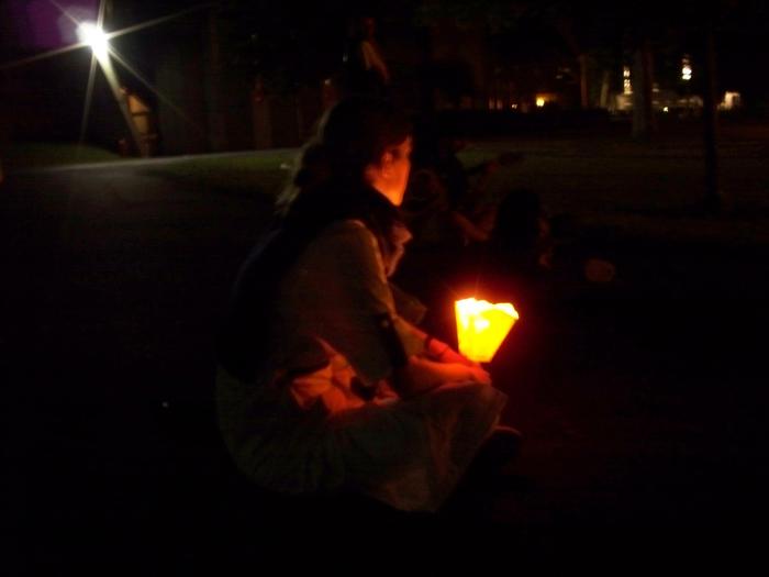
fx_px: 822
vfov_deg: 38.7
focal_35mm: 37
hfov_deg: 50.1
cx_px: 384
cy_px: 288
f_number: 3.4
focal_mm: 7.9
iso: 400
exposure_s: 1/2
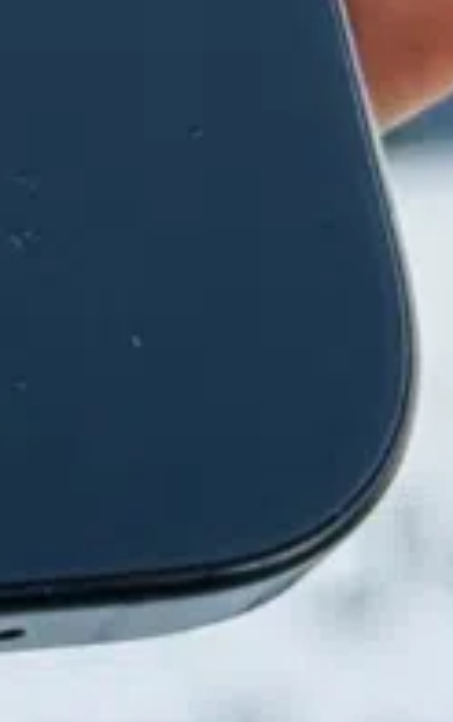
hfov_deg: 3.6
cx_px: -858
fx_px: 6972
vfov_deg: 5.8
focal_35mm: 354
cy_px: -794
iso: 64
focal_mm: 6.76
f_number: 1.78
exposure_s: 1/553
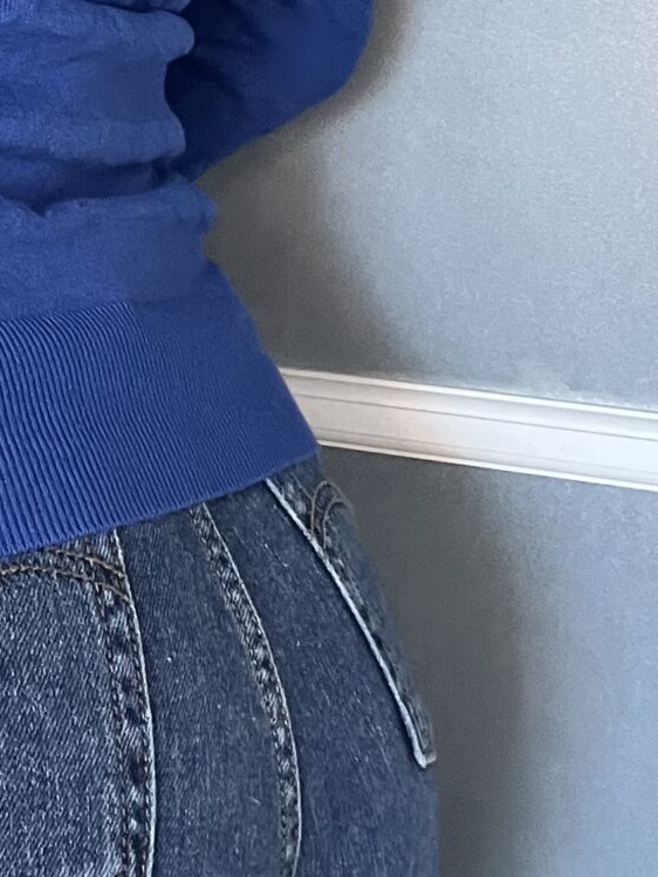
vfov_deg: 22.4
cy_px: -105
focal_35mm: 82
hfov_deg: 17.0
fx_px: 2078
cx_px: -185
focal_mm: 2.71
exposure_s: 1/50
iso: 400
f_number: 2.2
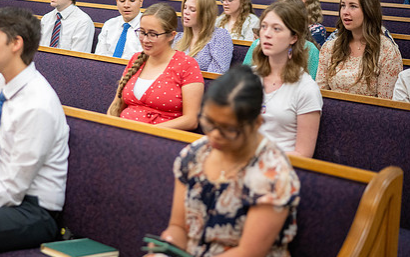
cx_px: 136
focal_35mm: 72
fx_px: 805
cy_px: 92
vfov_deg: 18.1
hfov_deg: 28.4
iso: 1600
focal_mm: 50
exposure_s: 1/400
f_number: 1.8
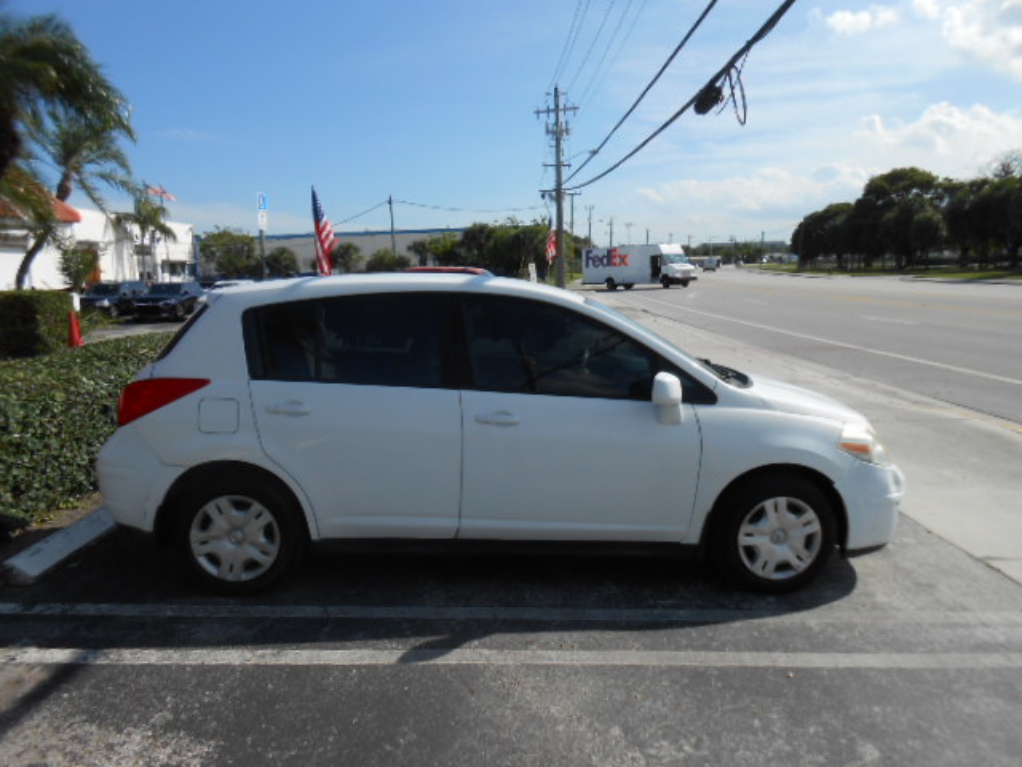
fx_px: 768
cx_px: 511
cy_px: 384
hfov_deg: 67.3
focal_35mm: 26
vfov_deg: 53.1
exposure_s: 1/1250
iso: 80
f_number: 3.5
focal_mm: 4.6
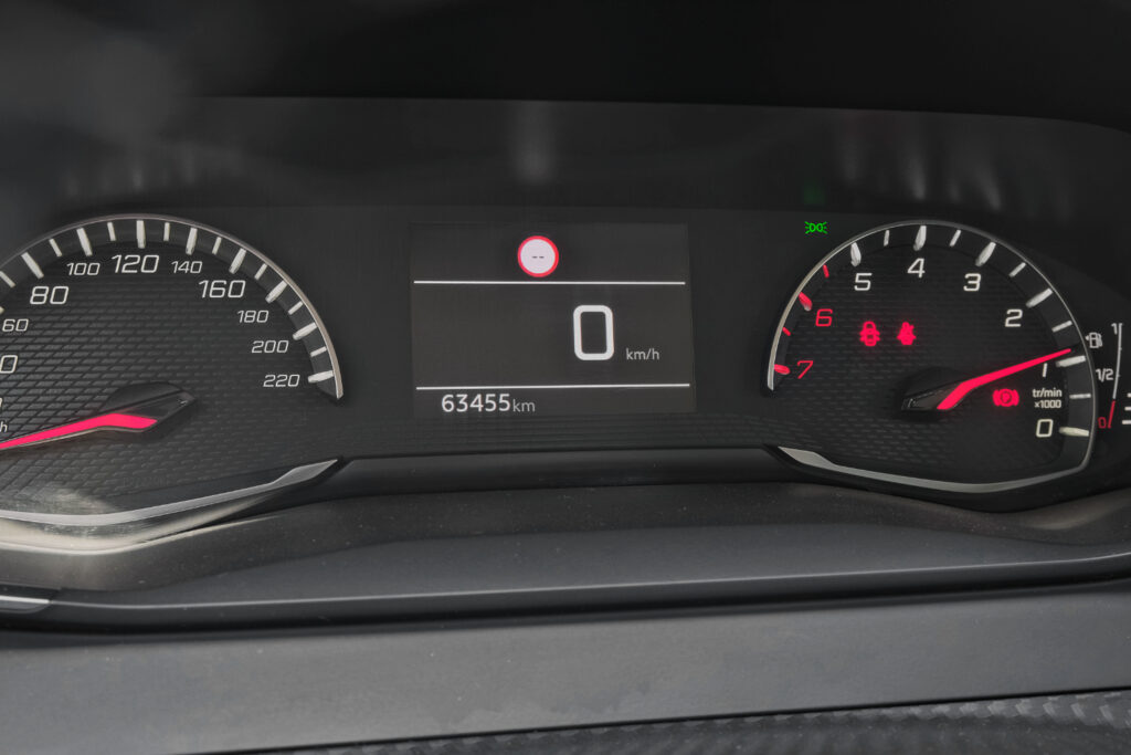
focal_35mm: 44
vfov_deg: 30.5
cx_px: 566
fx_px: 1382
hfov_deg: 44.5
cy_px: 378
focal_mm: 29.6
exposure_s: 1/80
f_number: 9
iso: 2000
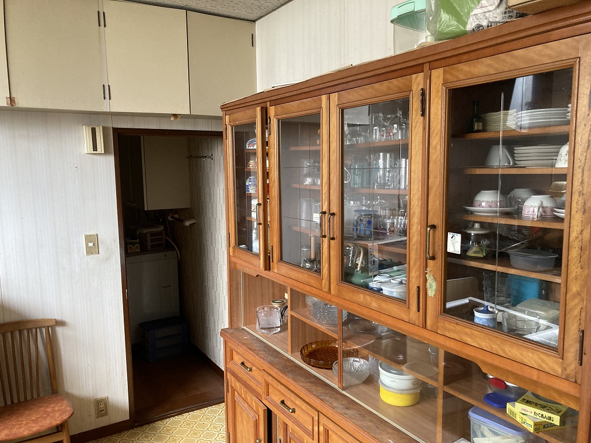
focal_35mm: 28
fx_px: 478
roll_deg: +1.6
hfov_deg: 63.4
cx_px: 296
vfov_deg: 49.7
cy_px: 222
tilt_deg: -5.8
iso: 200
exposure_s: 1/60
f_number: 1.8
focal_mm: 3.99
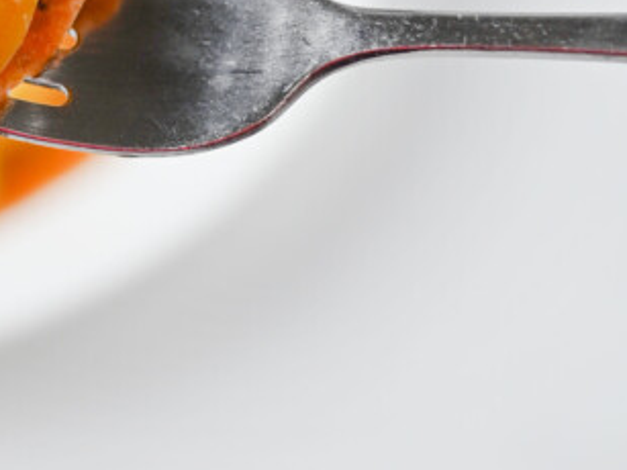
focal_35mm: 188
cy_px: -208
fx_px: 3404
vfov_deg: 7.8
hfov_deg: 10.3
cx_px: -135
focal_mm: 50
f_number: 4
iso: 200
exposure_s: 1/100
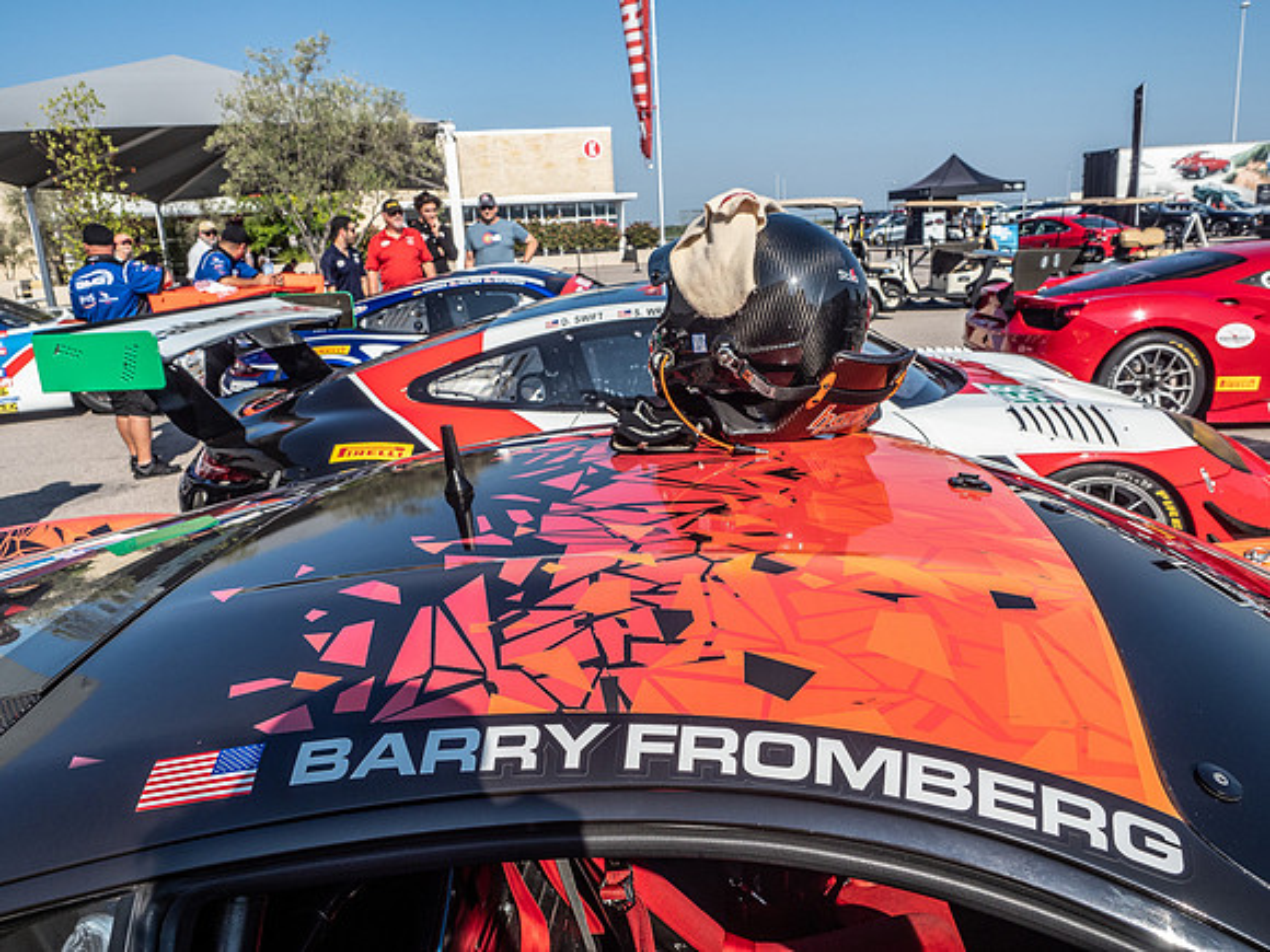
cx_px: 635
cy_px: 476
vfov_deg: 56.8
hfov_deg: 71.6
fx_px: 881
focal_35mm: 24
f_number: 5.6
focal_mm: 12
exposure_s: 1/1000
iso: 200
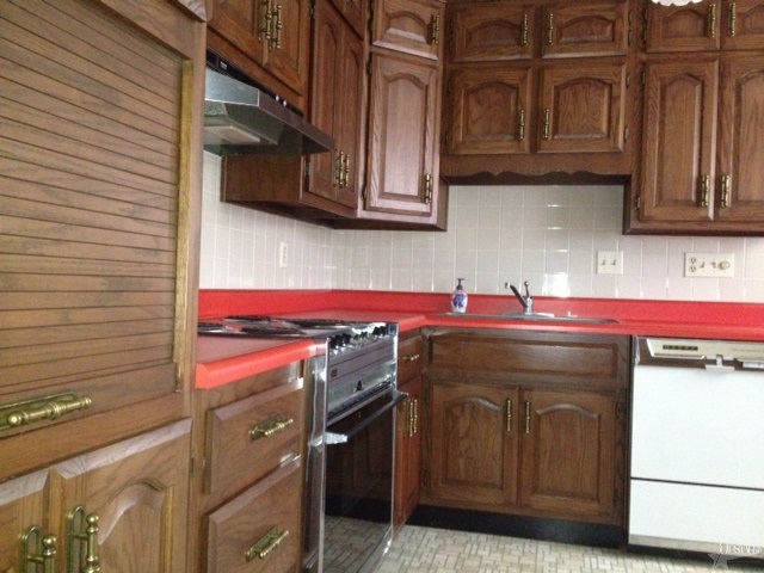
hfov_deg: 52.6
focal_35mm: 35
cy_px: 286
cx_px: 382
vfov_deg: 40.7
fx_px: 772
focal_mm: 4.28
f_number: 2.4
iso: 800
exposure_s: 1/16
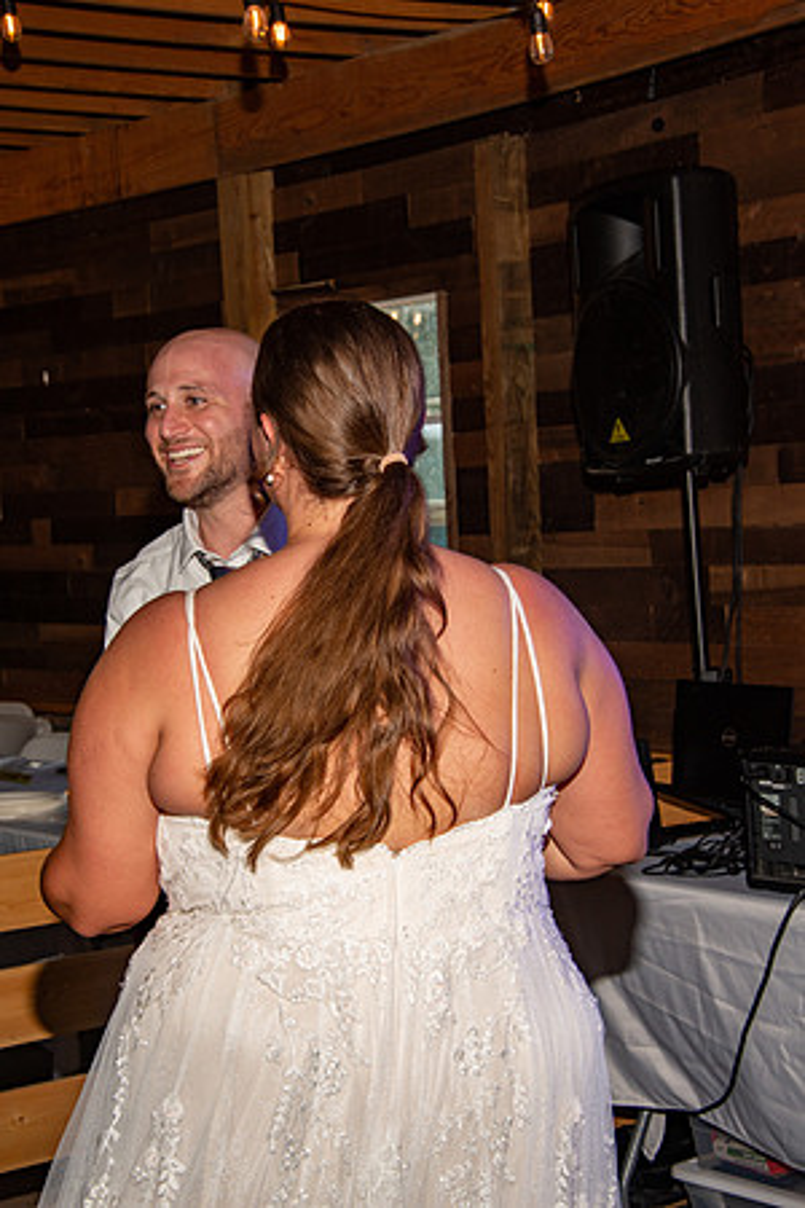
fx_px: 2616
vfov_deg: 26.0
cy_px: 604
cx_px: 402
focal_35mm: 78
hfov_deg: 17.5
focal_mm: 78
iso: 400
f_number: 13
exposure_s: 1/125
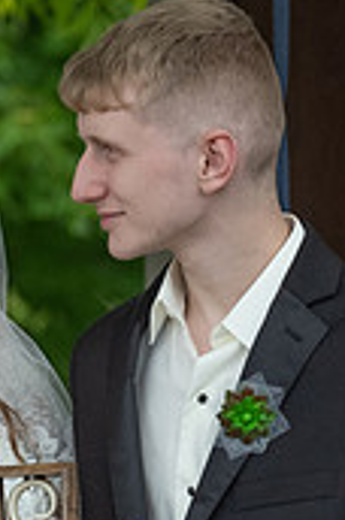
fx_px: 8515
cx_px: 47
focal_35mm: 590
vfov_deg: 3.5
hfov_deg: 2.3
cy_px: 587
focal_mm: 100
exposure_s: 1/1600
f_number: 4.5
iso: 800
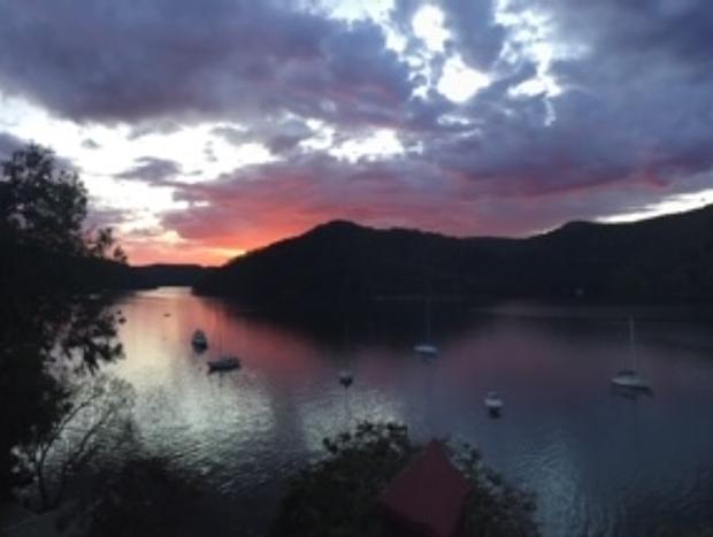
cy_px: 268
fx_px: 598
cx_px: 356
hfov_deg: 61.6
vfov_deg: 48.3
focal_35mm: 29
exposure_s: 1/182
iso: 125
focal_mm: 4.15
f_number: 2.2
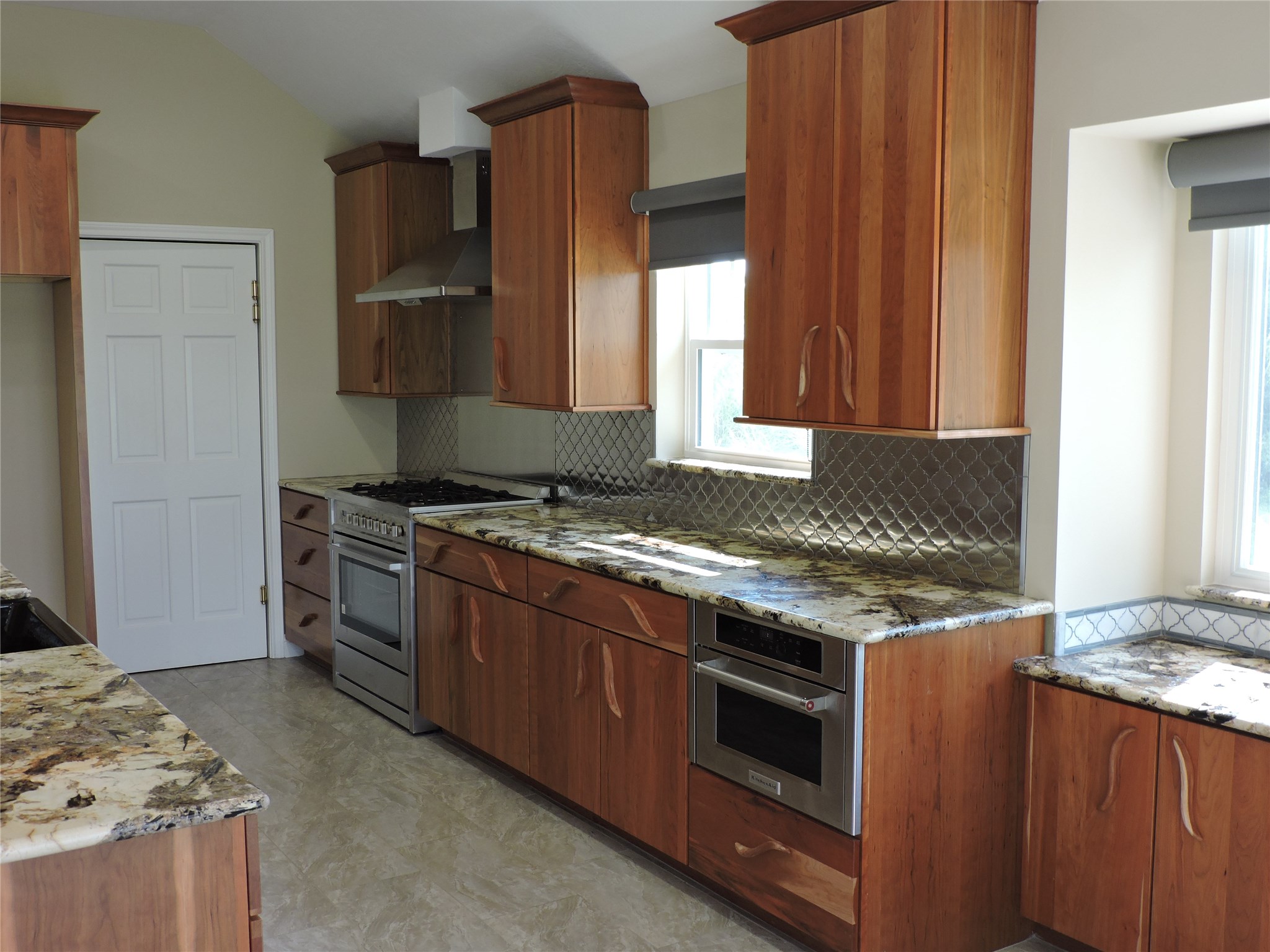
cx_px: 635
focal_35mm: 35
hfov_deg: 52.6
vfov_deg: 40.7
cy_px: 476
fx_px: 1284
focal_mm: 6.2
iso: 100
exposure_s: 1/50
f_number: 3.3
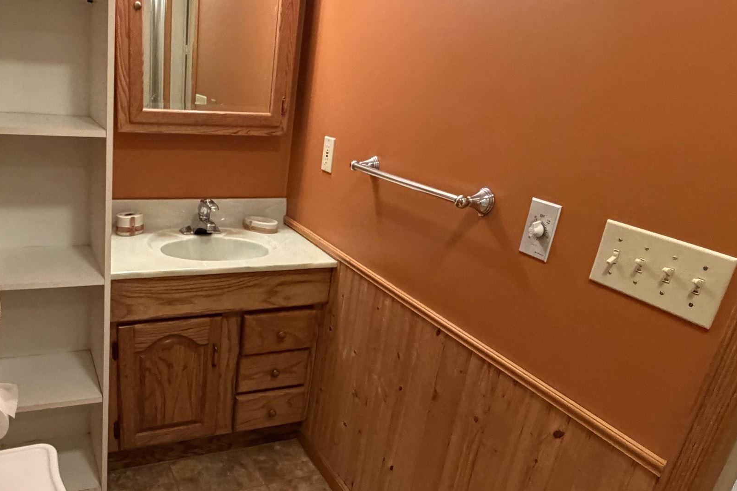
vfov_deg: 46.3
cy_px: 280
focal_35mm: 28
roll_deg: -3.9
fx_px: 573
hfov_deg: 63.7
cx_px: 242
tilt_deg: -20.4
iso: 640
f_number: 2.2
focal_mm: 2.22
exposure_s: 1/60
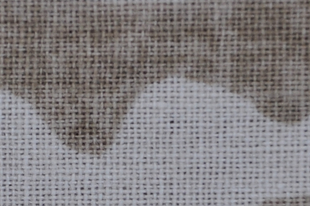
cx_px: 81
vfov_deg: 1.6
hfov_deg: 2.4
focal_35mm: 871
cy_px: 227
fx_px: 7487
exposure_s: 1/160
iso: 200
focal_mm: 105
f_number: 5.6
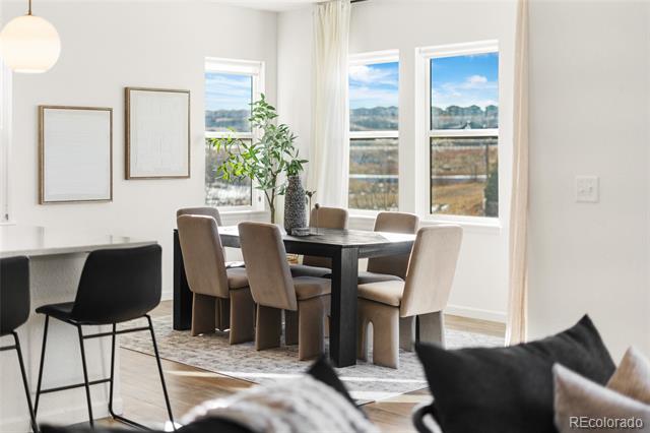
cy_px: 216
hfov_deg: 39.6
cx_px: 325
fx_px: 902
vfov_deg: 27.0
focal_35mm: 50
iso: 160
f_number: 1.8
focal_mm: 50
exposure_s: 1/320
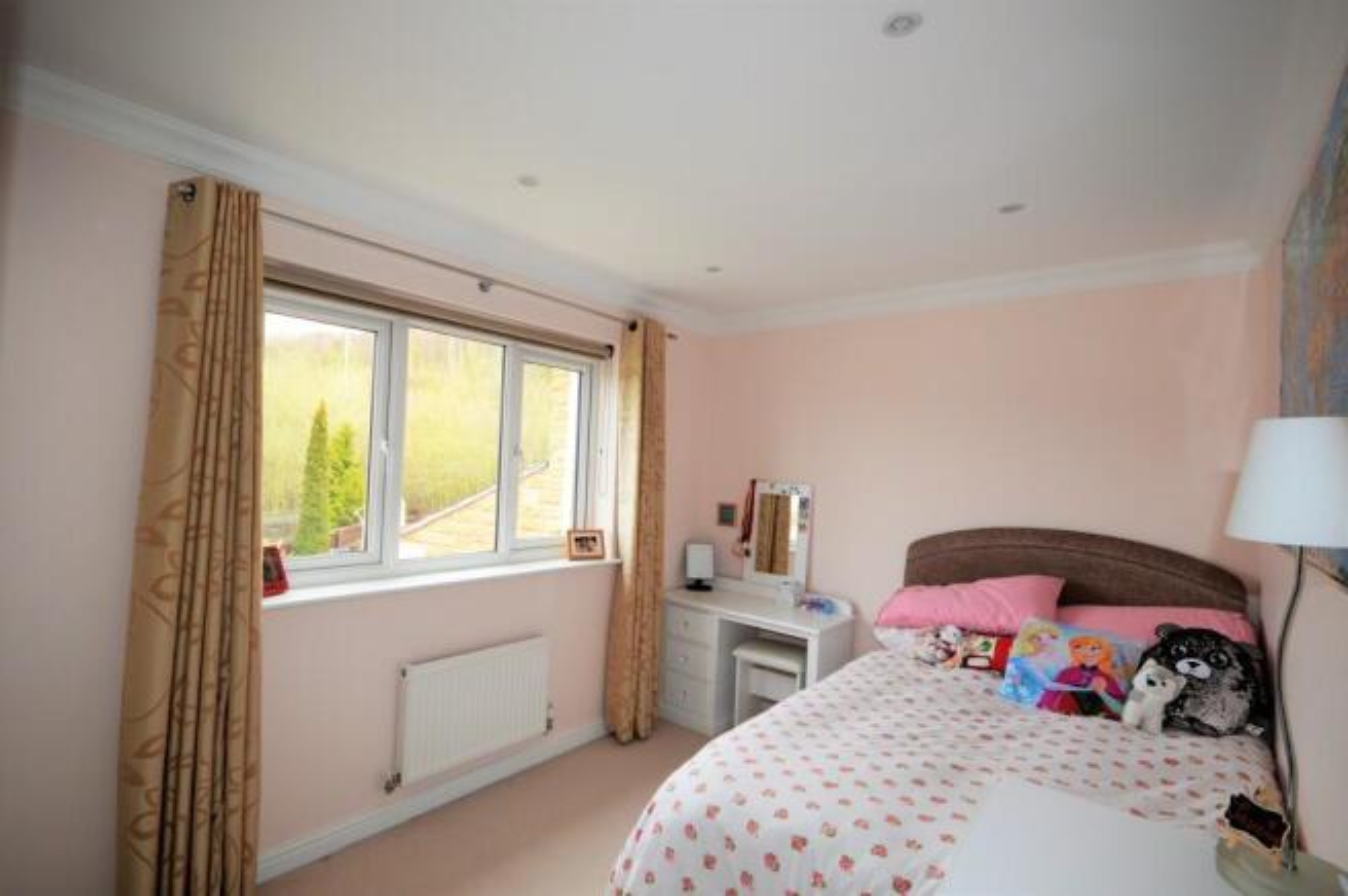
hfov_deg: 100.4
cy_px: 448
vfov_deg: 77.2
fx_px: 561
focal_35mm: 15
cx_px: 674
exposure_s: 1/125
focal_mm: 10
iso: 400
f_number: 5.6
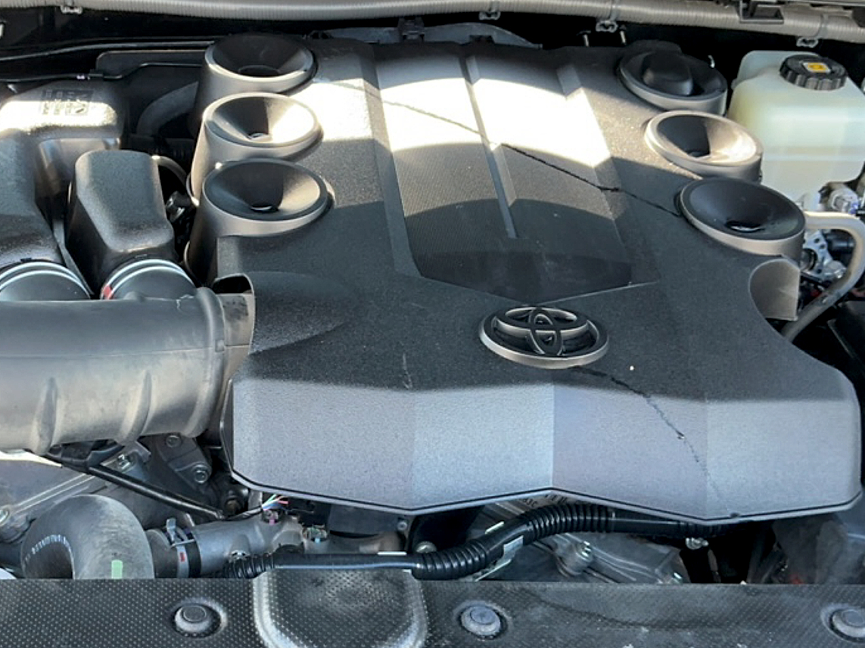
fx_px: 1049
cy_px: 400
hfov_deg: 43.9
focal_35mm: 42
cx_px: 263
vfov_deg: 34.2
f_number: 1.8
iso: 32
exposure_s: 1/60
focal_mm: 3
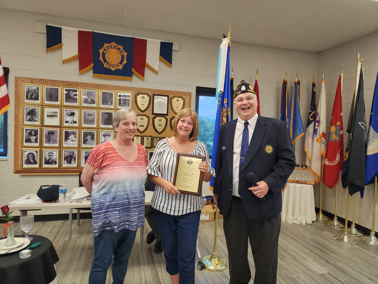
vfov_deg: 58.9
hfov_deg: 73.9
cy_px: 142
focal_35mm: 23
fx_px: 251
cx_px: 189
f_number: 1.8
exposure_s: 1/120
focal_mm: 6.4
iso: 200
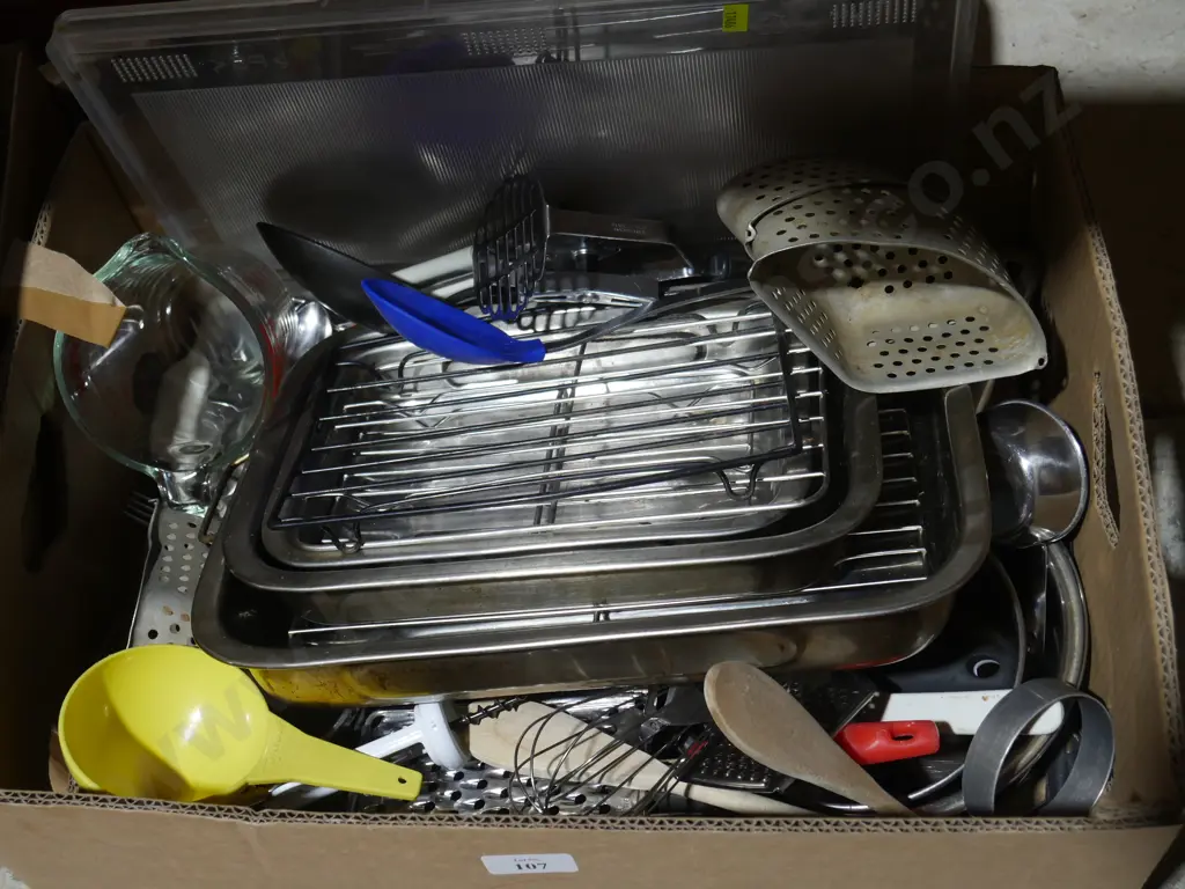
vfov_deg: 29.1
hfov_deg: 38.2
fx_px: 1712
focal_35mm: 50
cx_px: 592
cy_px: 444
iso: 640
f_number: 5.3
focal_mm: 25
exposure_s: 1/60
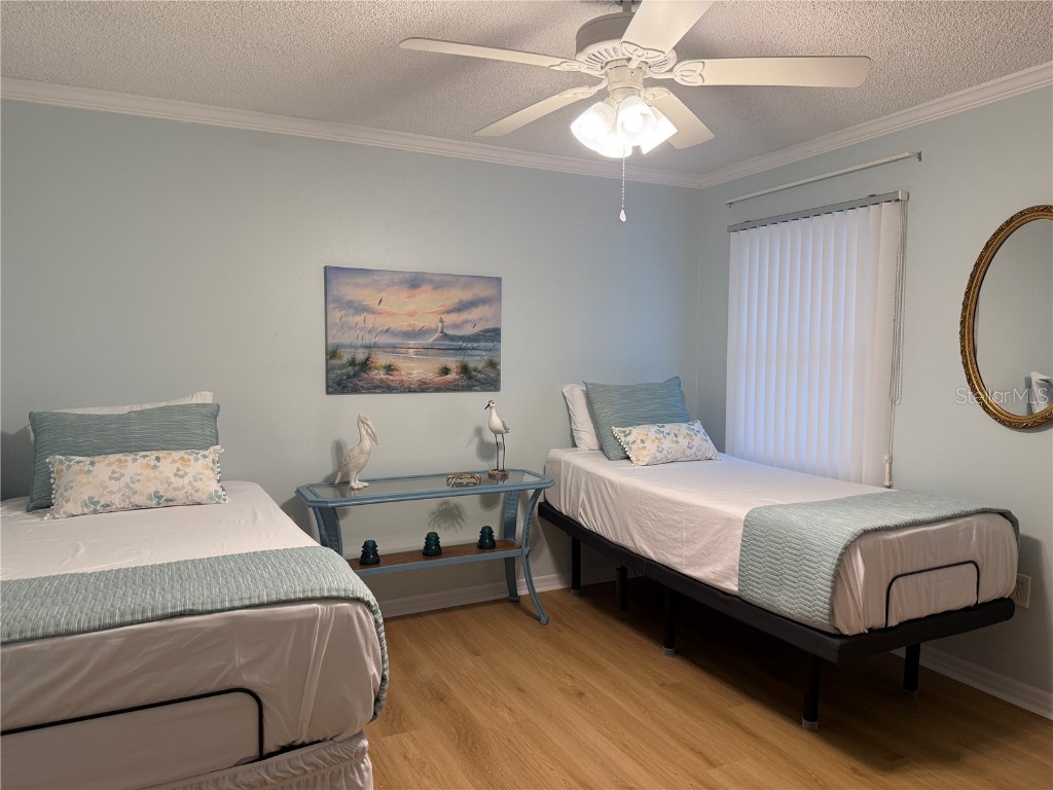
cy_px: 395
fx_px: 730
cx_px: 526
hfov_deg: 71.6
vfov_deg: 56.8
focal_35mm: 24
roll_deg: -0.5
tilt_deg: -3.7
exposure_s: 1/60
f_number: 1.78
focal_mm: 6.76
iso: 125
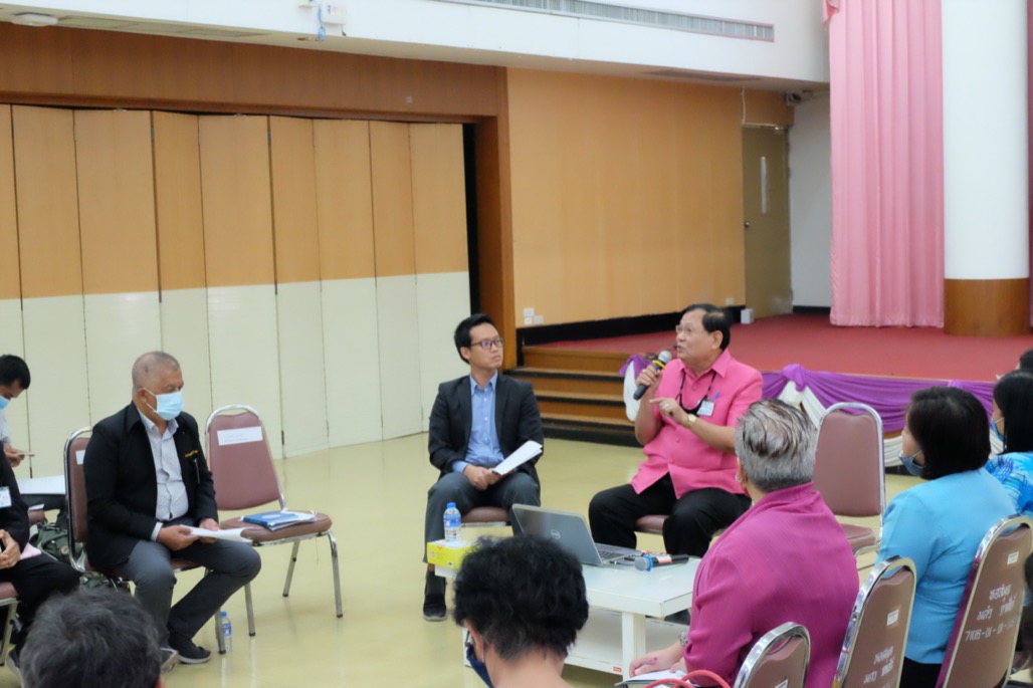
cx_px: 516
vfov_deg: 27.5
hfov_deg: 40.3
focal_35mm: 49
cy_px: 344
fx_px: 1406
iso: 6400
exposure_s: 1/125
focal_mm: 32.5
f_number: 5
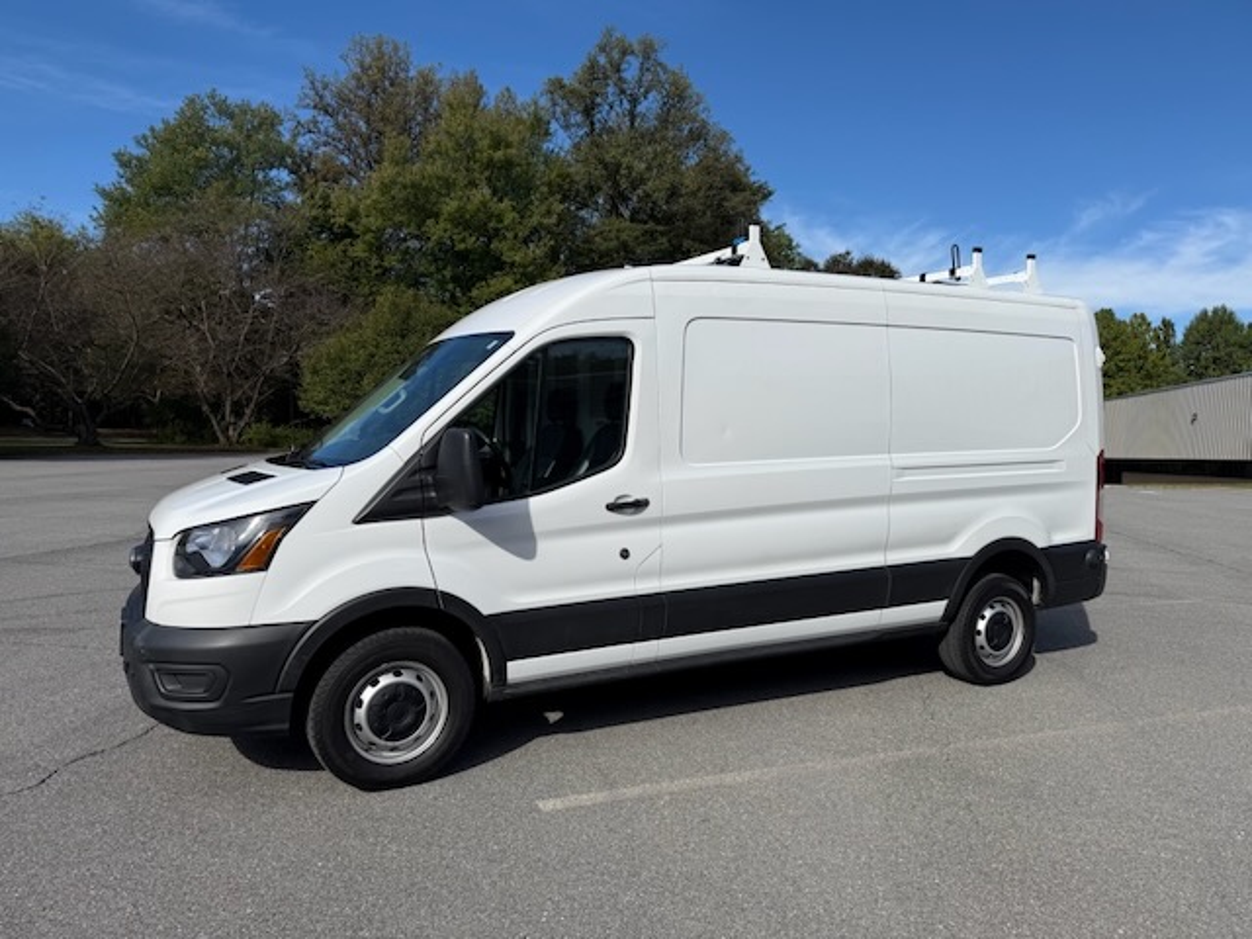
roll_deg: -1.8
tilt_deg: +1.9
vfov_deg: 56.8
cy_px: 470
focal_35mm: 24
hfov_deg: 71.6
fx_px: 868
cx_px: 626
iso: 80
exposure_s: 1/7353
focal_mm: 6.76
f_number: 1.78
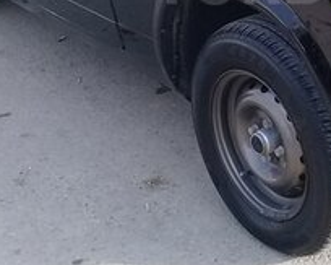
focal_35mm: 98
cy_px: -20
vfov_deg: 15.3
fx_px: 960
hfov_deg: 19.1
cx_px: 320
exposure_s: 1/370
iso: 50
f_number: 2.2
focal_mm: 3.3
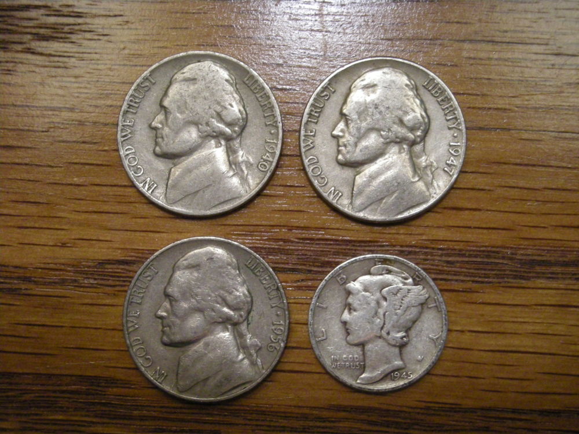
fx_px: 1271
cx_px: 290
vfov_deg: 19.4
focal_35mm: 76
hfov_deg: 25.7
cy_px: 217
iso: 400
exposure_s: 1/48.4
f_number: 3.9
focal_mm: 12.3
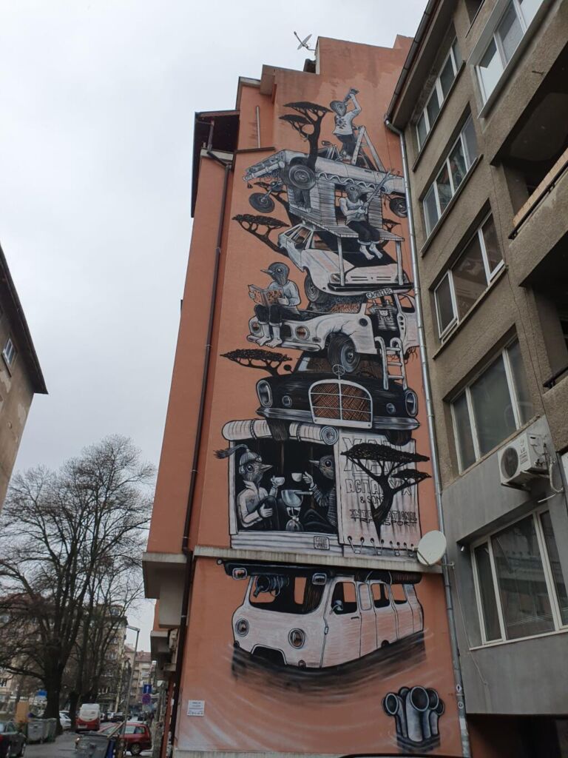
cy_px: 379
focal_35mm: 26
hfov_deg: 53.1
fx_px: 569
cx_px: 284
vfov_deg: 67.3
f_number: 2.4
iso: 50
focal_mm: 4.32
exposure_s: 1/576
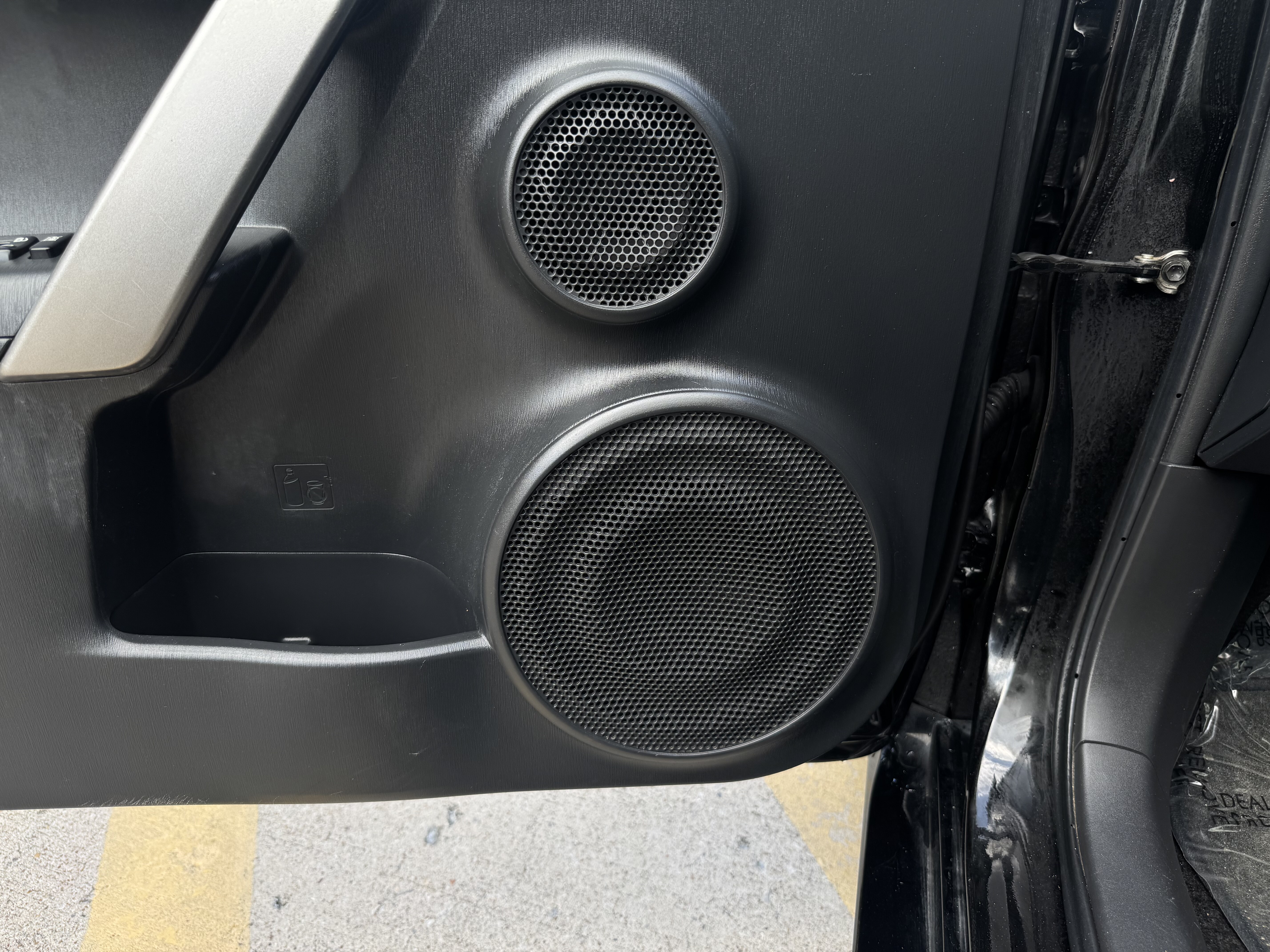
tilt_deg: -25.3
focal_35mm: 24
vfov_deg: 56.8
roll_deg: -2.4
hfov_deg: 71.6
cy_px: 476
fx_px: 881
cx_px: 635
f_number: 1.78
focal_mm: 6.76
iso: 80
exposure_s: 1/376
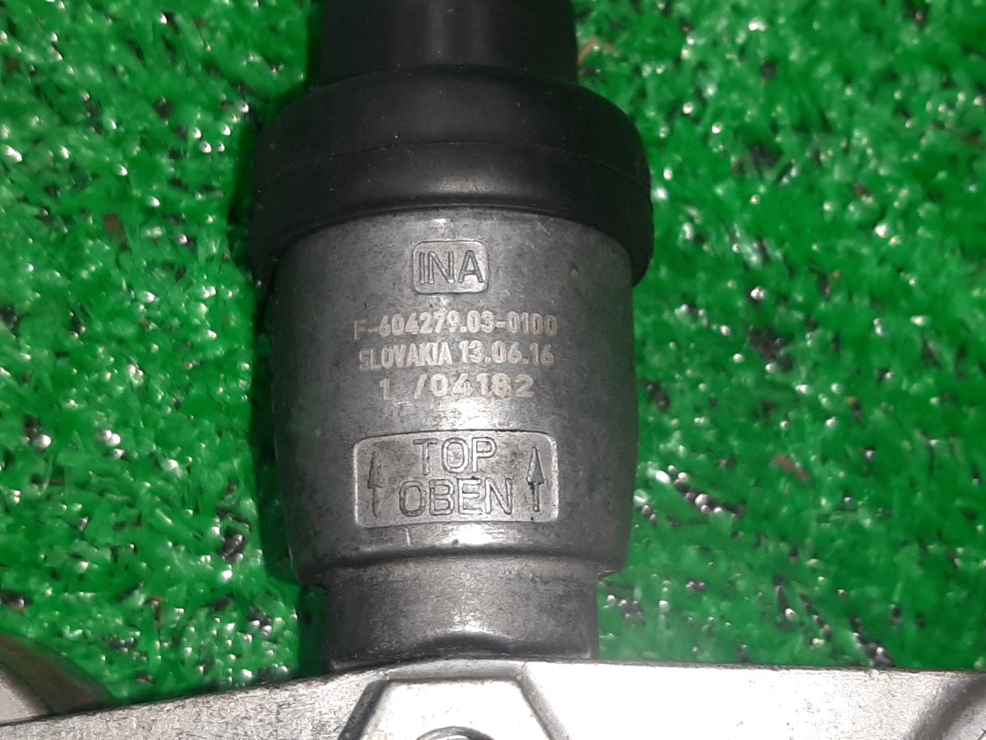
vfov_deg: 53.1
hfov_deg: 67.3
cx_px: 493
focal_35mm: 26
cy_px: 370
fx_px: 741
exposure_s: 1/50
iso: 55
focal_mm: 3.93
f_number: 1.7
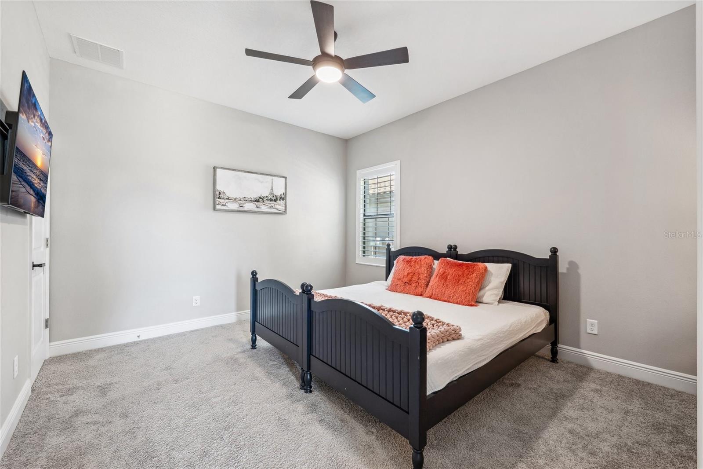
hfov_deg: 104.3
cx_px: 352
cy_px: 234
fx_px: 273
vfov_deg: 81.2
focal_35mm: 14
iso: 400
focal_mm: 14
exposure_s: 1/6
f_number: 8
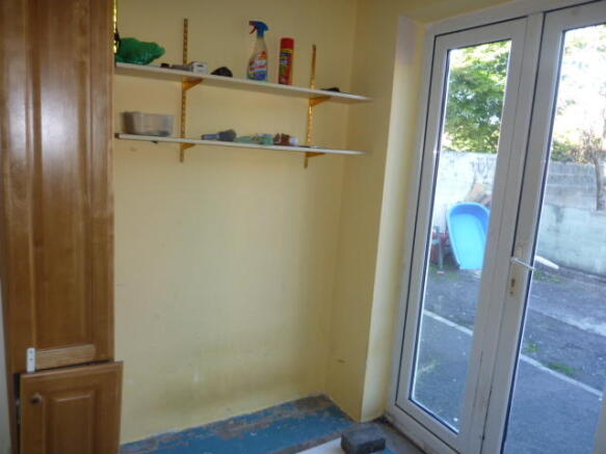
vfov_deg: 54.9
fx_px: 438
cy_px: 227
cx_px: 303
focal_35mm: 25
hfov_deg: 69.4
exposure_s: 1/30
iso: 100
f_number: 3.3
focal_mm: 4.1
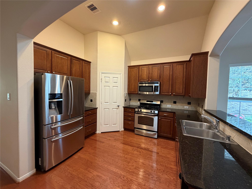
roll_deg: -1.1
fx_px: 102
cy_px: 94
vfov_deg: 85.7
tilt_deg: -2.2
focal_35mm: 14
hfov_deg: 102.1
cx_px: 126
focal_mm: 2.22
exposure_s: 1/60
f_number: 2.2
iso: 400
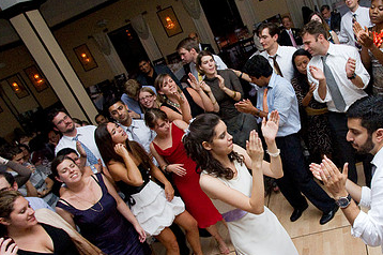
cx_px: 270
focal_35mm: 34
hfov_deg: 54.1
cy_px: 140
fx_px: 361
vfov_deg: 38.8
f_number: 6.3
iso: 2500
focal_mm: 14
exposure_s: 1/160
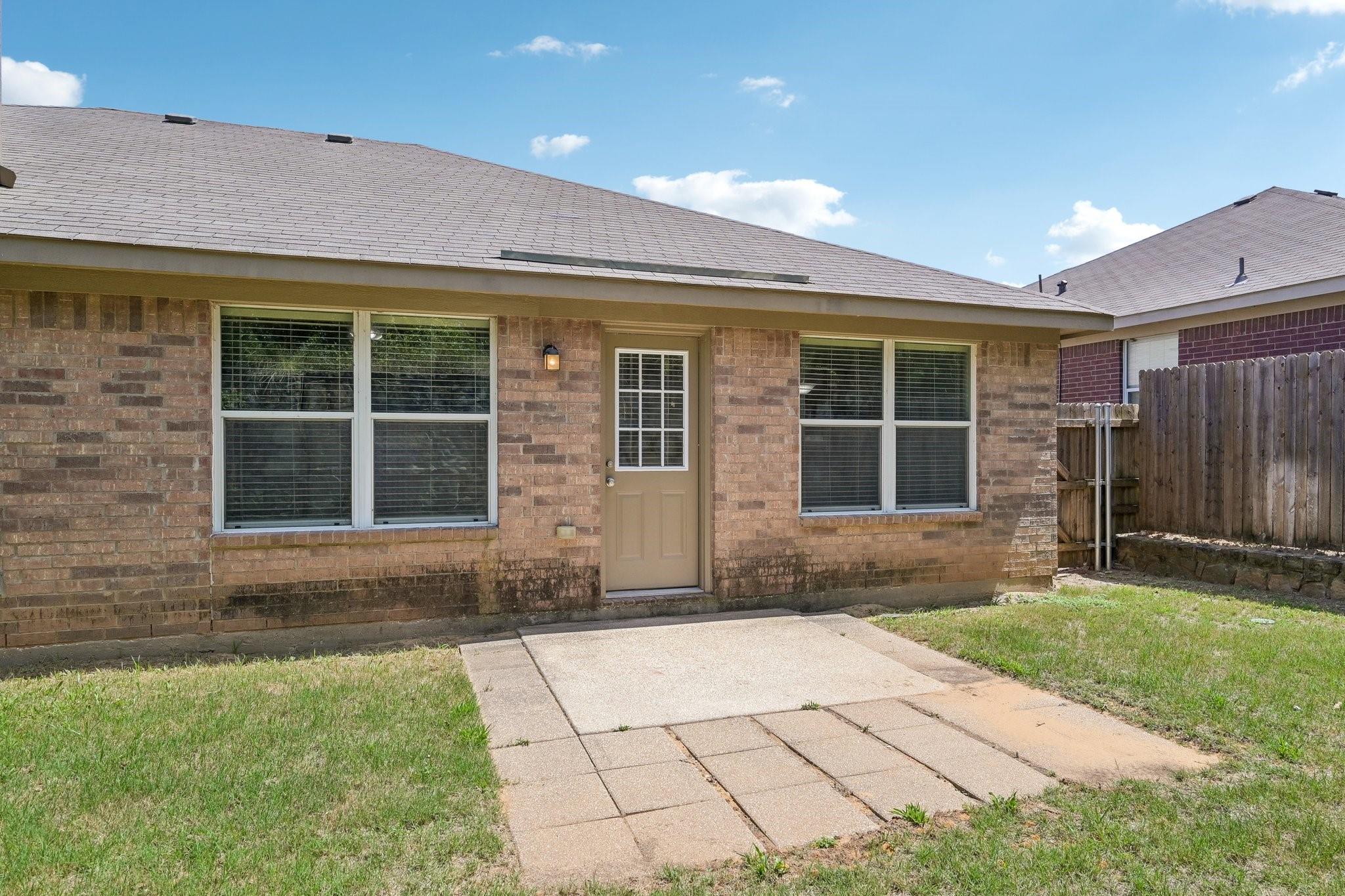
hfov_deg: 84.0
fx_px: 747
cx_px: 672
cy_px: 448
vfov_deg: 61.9
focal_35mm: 20
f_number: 8
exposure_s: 1/640
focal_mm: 20
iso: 400
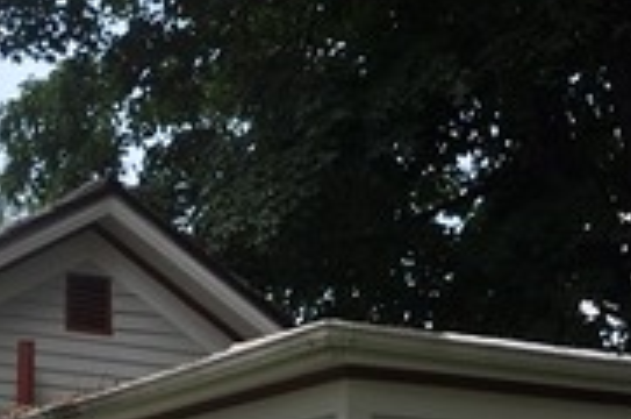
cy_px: 578
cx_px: -126
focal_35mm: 122
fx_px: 2130
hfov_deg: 16.2
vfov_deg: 10.9
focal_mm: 23
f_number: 9
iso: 200
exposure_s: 1/200
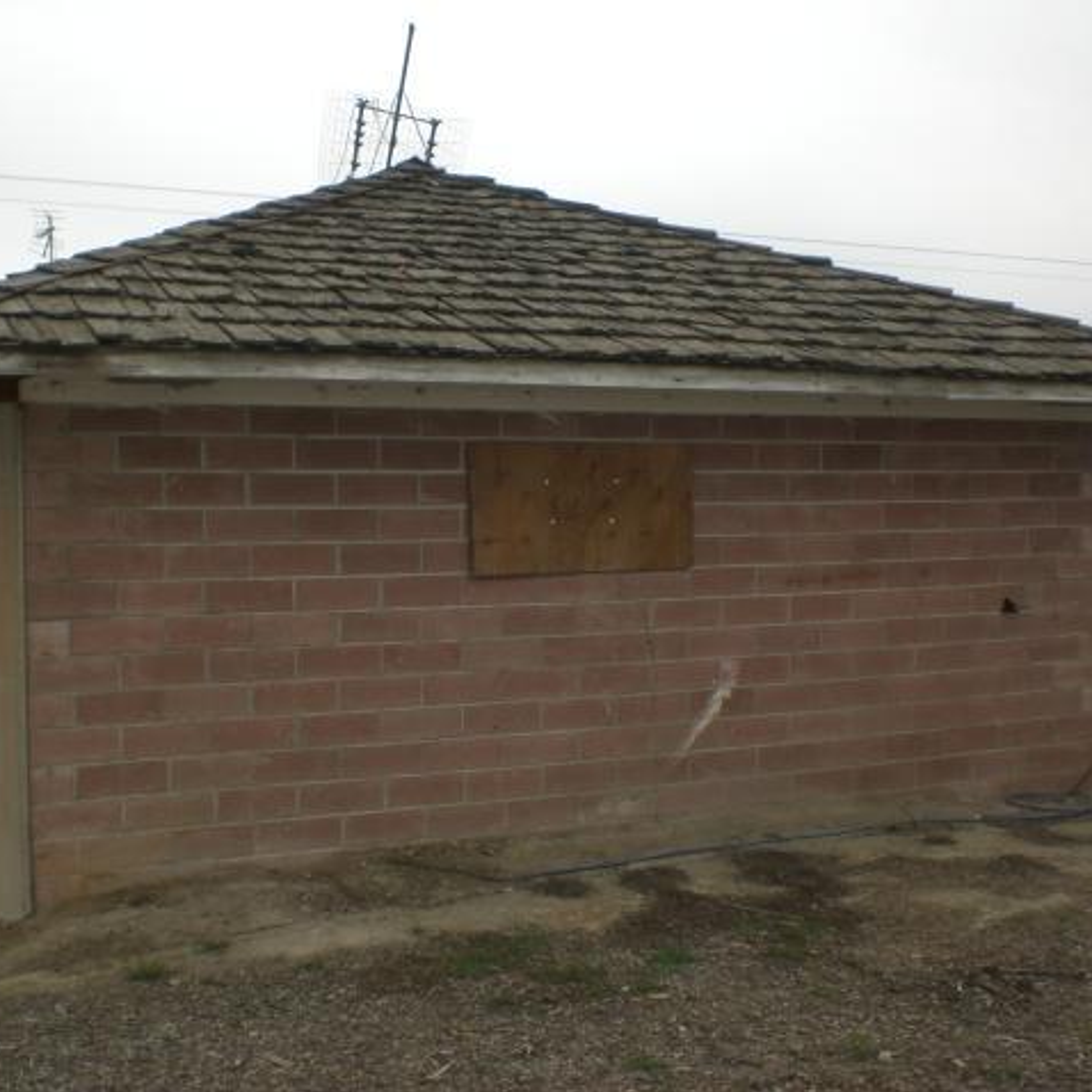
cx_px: 512
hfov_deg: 37.5
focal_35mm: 45
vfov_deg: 37.6
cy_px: 546
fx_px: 1606
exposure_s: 1/400
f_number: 4.4
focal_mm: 6.3
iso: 50
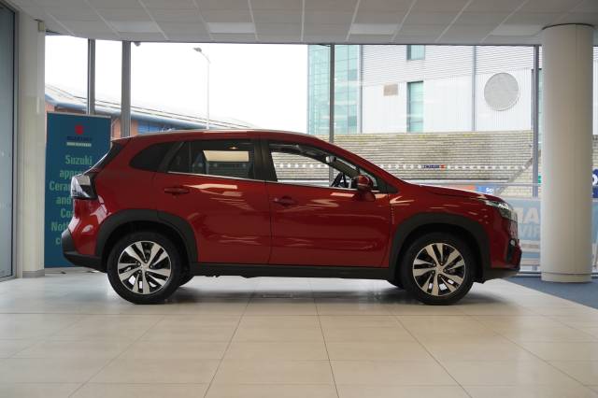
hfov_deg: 43.6
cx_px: 299
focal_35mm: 45
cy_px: 199
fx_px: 747
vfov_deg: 29.8
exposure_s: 1/60
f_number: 5
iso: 320
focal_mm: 30
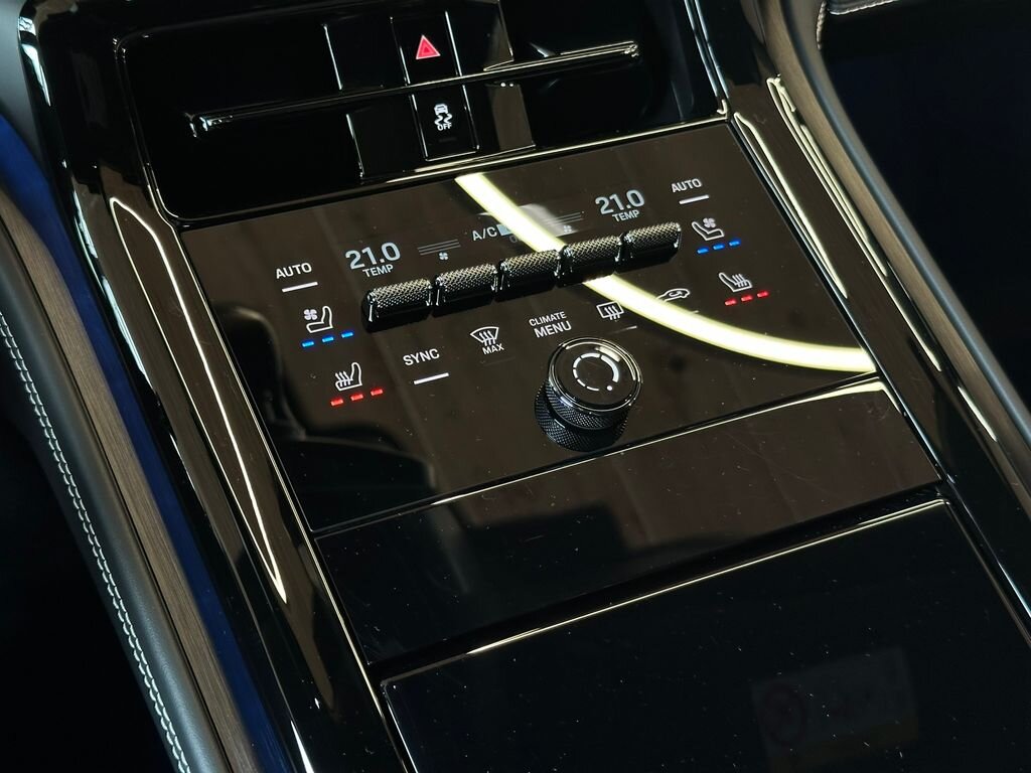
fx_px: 1430
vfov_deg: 30.3
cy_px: 386
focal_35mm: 48
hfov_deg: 39.7
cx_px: 516
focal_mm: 6.86
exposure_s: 1/33
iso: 200
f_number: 1.78
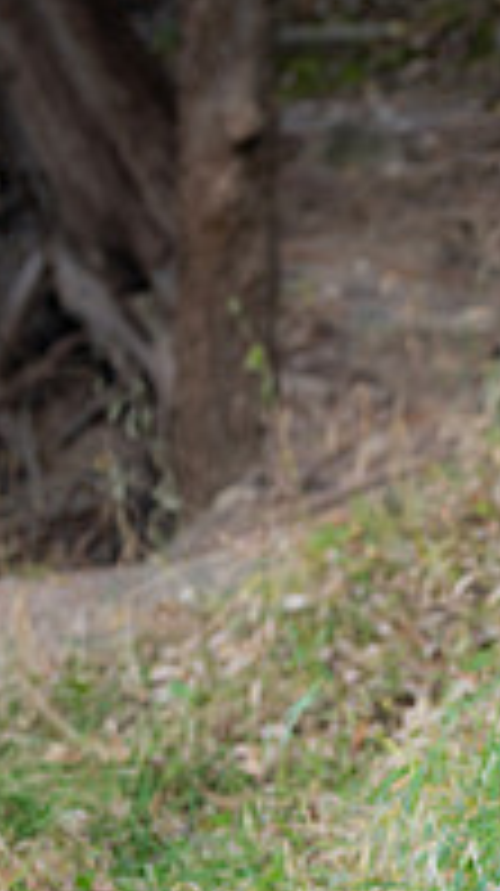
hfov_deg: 4.5
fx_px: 6168
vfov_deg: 8.3
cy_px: 745
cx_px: 1171
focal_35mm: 261
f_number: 3.5
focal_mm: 85
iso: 200
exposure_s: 1/125
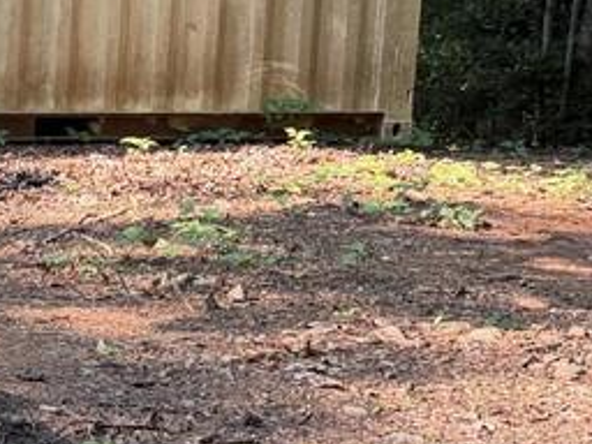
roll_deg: +0.0
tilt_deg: -6.9
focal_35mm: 96
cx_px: -550
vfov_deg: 15.4
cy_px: 146
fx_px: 1642
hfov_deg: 16.3
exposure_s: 1/172
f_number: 1.78
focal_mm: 6.76
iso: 80
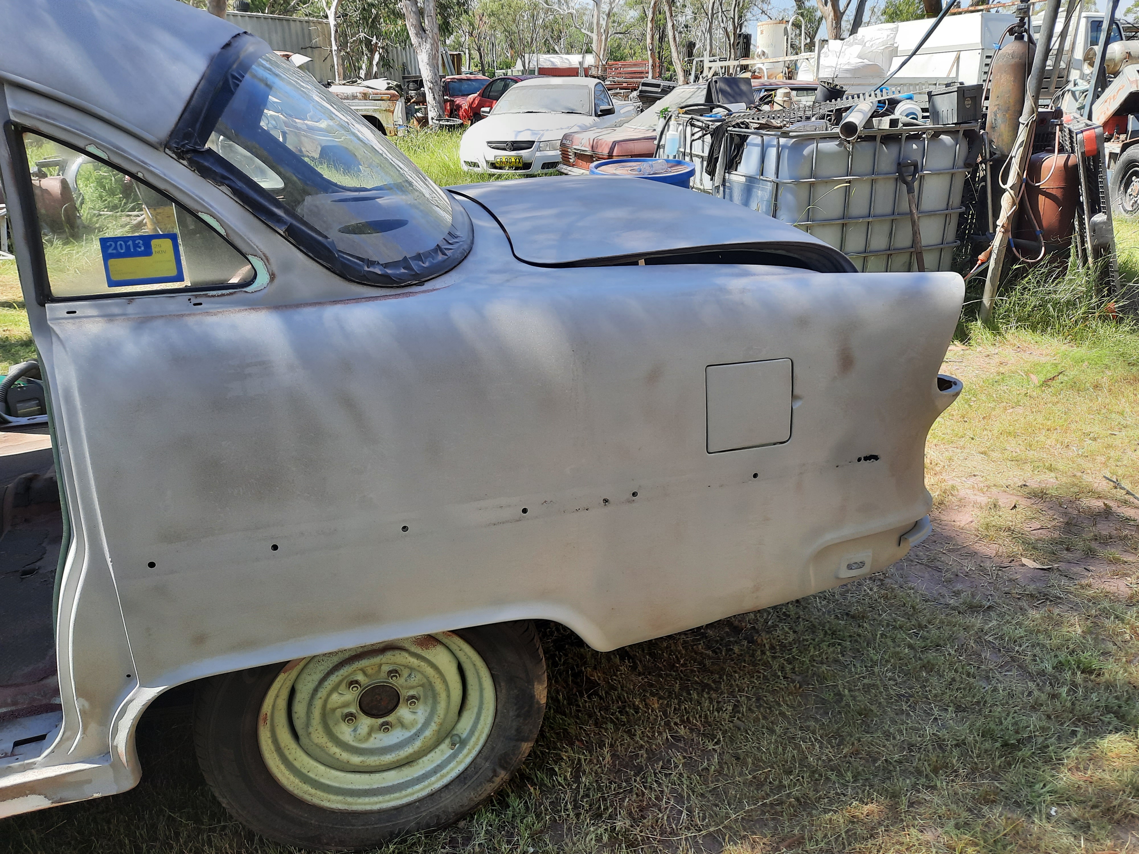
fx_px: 823
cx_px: 570
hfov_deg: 69.4
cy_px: 427
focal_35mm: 25
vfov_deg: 54.9
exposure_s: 1/192
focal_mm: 4.6
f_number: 2
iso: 32
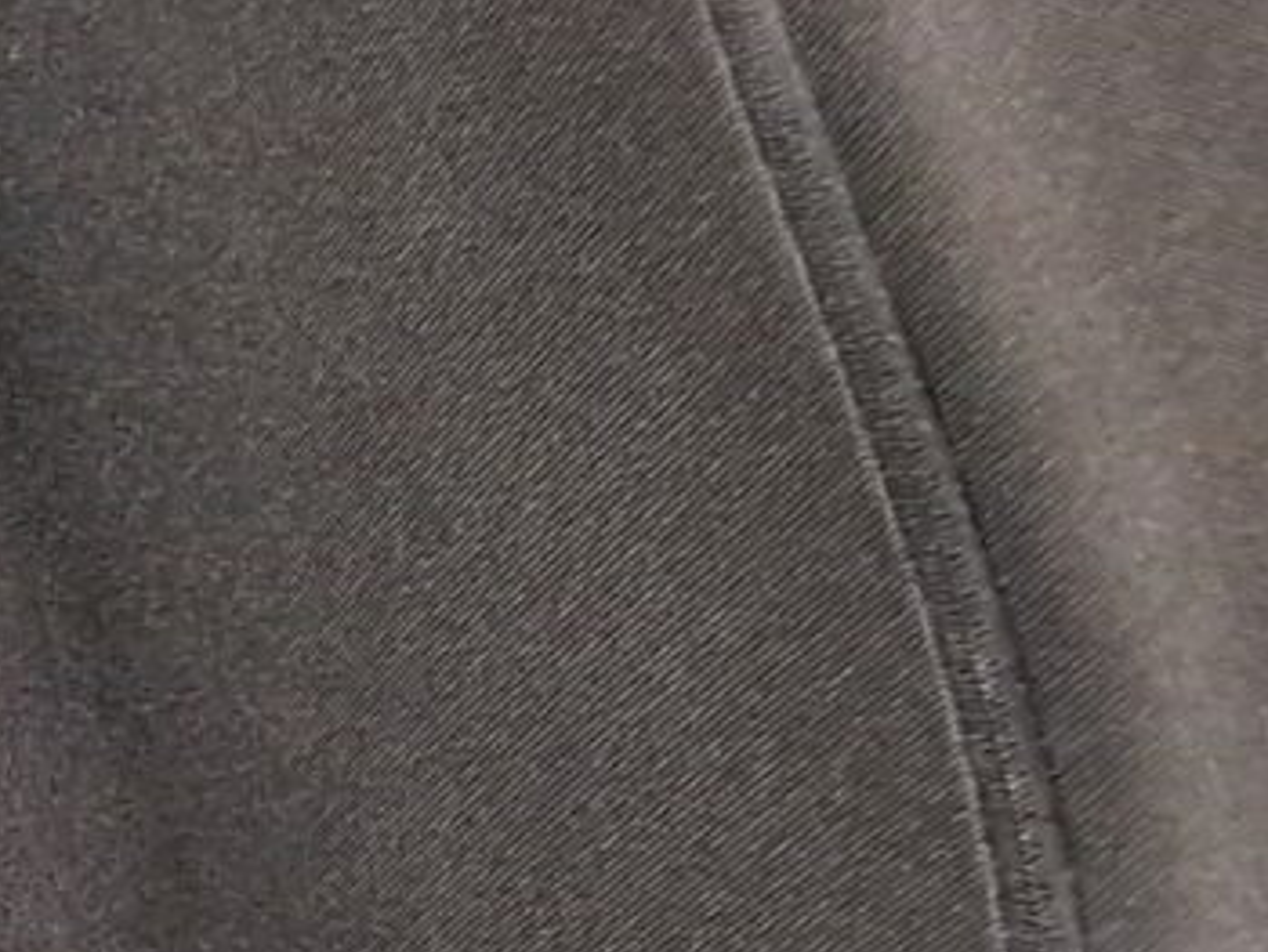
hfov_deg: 10.2
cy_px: -181
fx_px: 6158
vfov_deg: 8.7
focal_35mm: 168
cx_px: -1768
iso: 400
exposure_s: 1/33
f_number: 1.8
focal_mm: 6.4
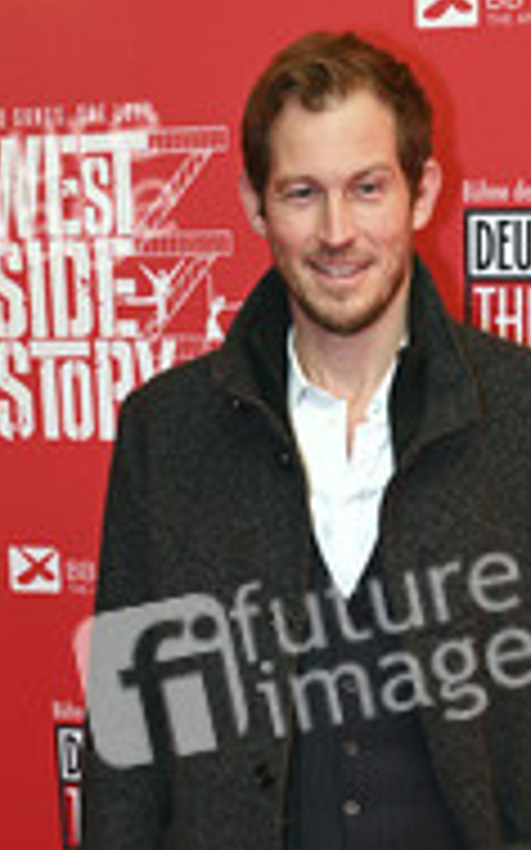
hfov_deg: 15.1
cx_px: 436
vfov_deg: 22.9
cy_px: 886
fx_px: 1993
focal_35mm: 86
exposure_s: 1/125
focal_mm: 40
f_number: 2.8
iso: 1250
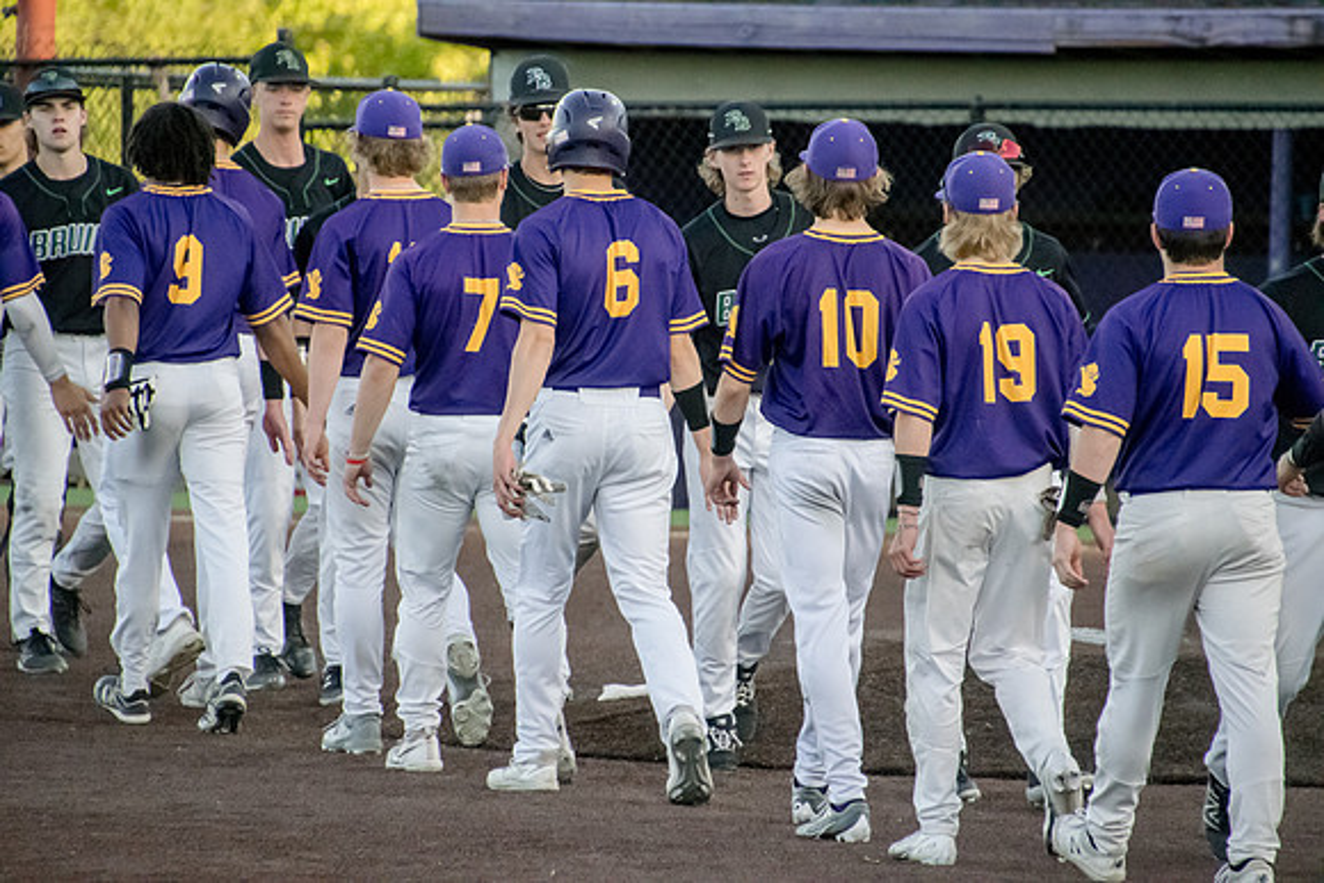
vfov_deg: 3.1
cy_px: 442
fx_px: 16553
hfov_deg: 4.6
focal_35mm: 450
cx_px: 662
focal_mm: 300
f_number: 6.3
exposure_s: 1/2000
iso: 5000
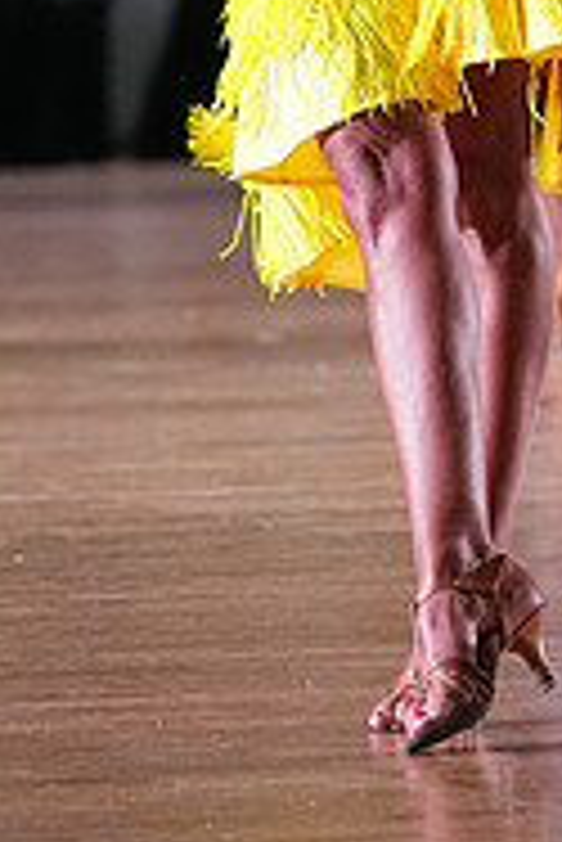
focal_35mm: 548
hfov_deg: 2.5
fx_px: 12808
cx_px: 609
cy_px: -351
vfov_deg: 3.7
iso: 8000
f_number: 5
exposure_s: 1/400
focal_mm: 177
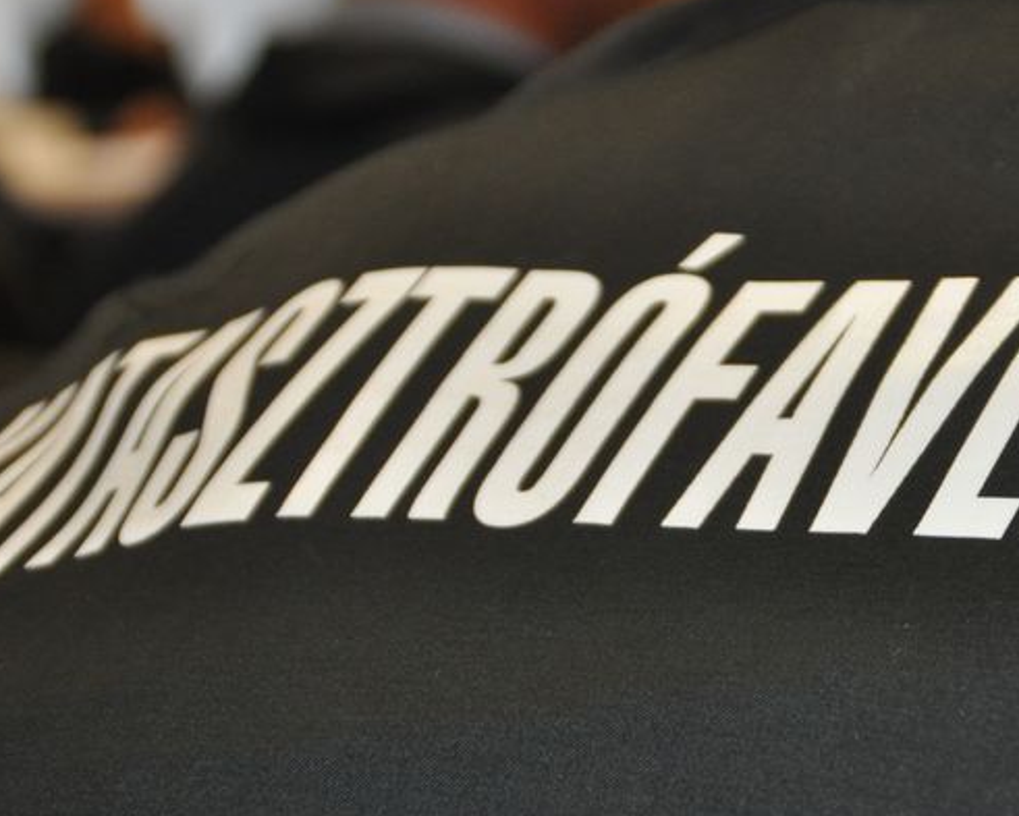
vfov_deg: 11.5
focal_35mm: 134
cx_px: 824
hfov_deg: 14.3
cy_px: 529
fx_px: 4042
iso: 800
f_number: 5
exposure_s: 1/60
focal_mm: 52
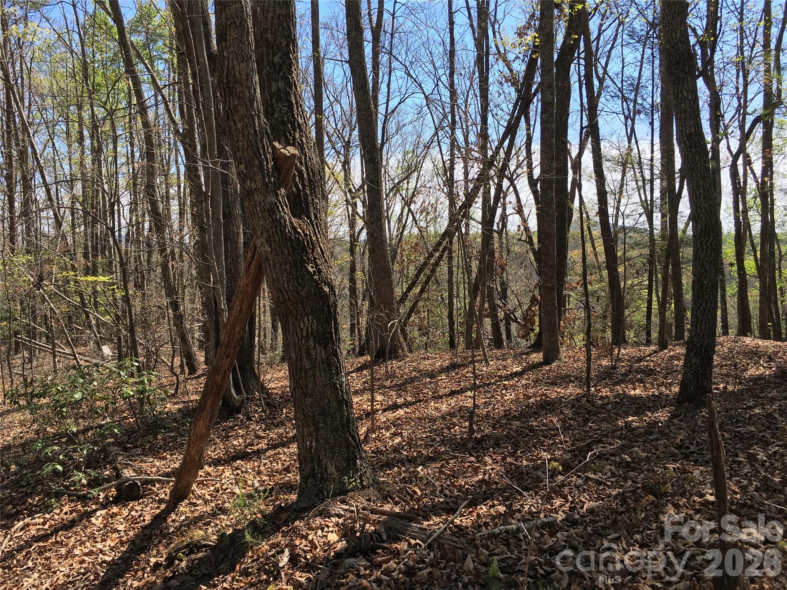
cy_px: 295
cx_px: 394
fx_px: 659
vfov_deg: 48.2
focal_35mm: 29
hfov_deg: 61.7
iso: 25
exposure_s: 1/732
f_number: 2.2
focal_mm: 4.15
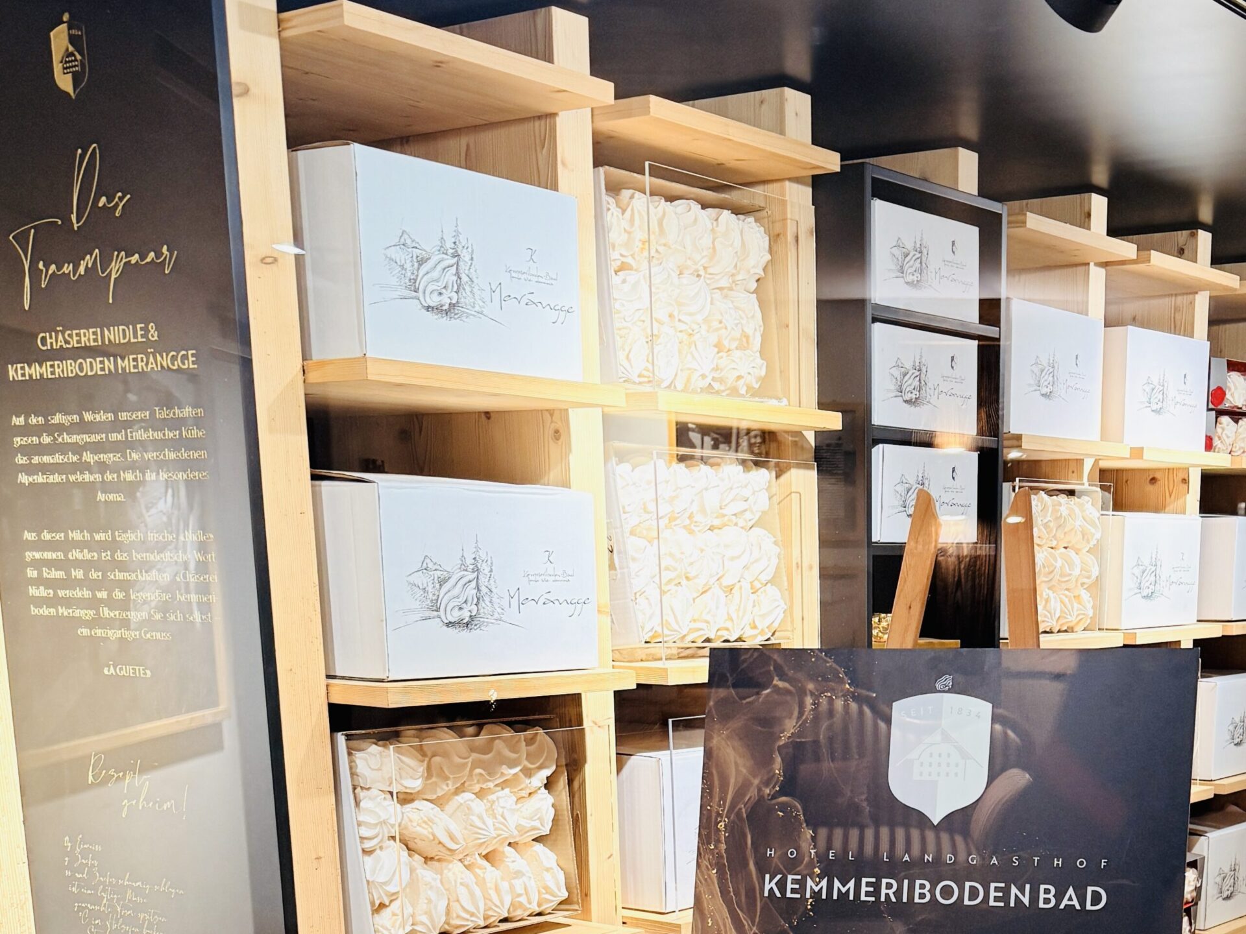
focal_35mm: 24
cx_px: 623
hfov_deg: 71.6
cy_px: 467
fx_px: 864
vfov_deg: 56.8
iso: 200
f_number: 1.78
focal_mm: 6.76
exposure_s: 1/61
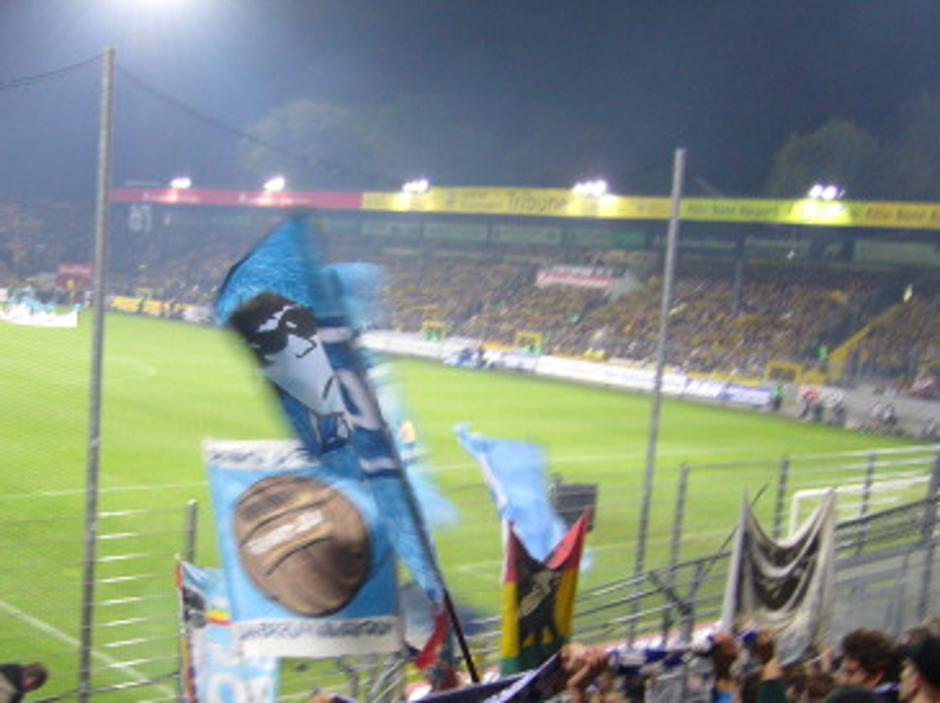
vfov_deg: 30.1
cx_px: 363
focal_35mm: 48
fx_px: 1302
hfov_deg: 39.5
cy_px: 449
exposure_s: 1/15
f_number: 2.8
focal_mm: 5.8
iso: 160
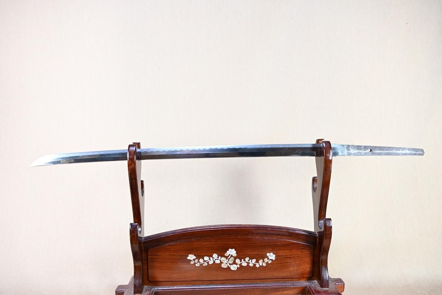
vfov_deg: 42.6
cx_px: 221
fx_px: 377
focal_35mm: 31
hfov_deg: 60.7
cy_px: 148
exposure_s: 1/3
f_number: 3.5
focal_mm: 20.5
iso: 100
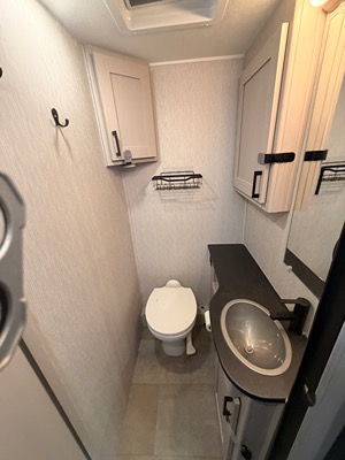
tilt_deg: -23.0
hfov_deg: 85.7
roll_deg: +5.8
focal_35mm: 14
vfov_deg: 102.1
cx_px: 172
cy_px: 230
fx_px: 186
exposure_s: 1/73
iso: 320
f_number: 2.2
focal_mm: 2.22
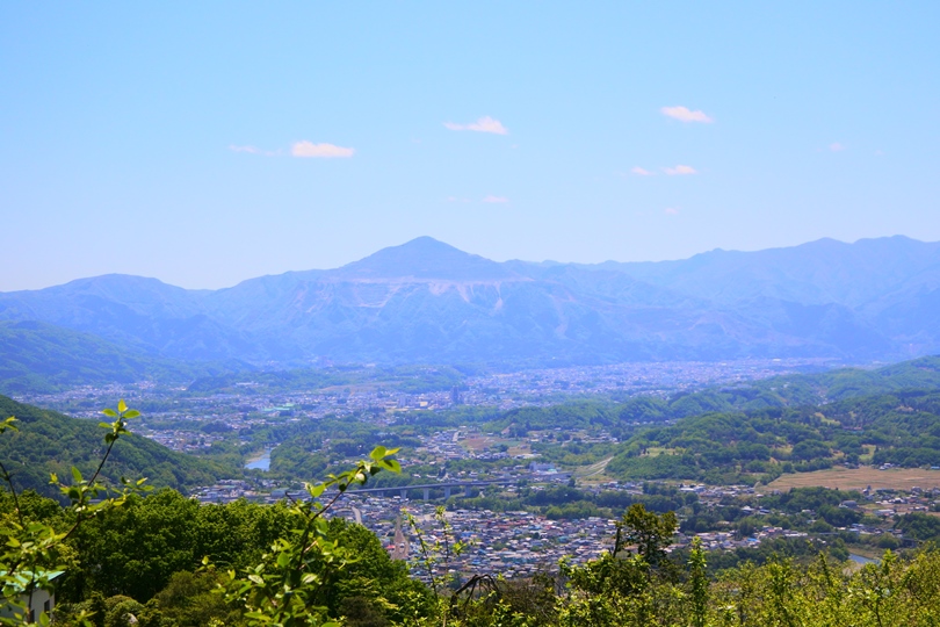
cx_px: 470
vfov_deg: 20.6
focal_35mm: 66
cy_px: 314
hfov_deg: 30.5
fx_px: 1723
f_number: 5.3
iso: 160
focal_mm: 24.8
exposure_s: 1/1250
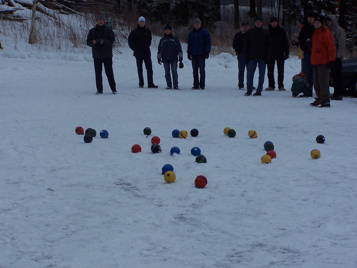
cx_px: 178
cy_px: 134
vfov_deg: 14.1
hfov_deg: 18.7
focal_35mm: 105
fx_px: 1083
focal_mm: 17.5
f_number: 3.2
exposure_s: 1/250
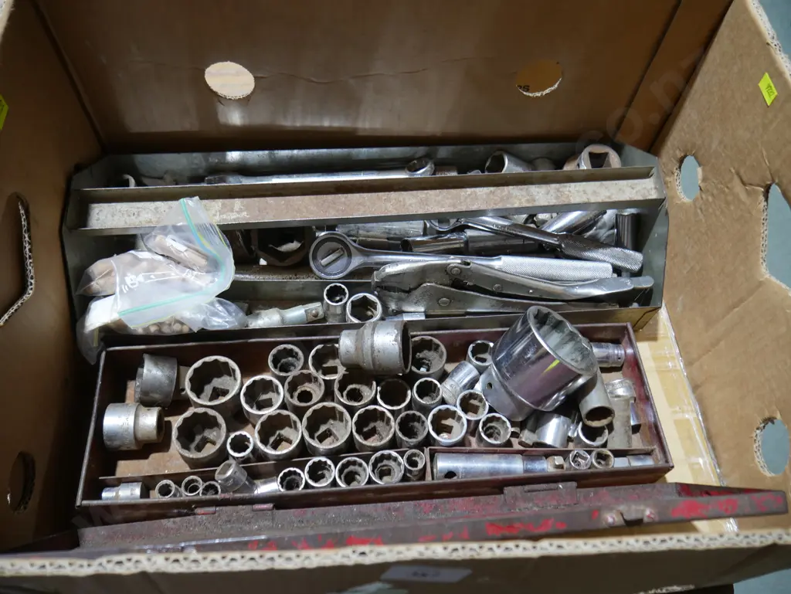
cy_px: 297
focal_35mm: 28
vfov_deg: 49.8
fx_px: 640
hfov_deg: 63.4
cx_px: 396
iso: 500
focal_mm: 14
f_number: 3.5
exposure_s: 1/60
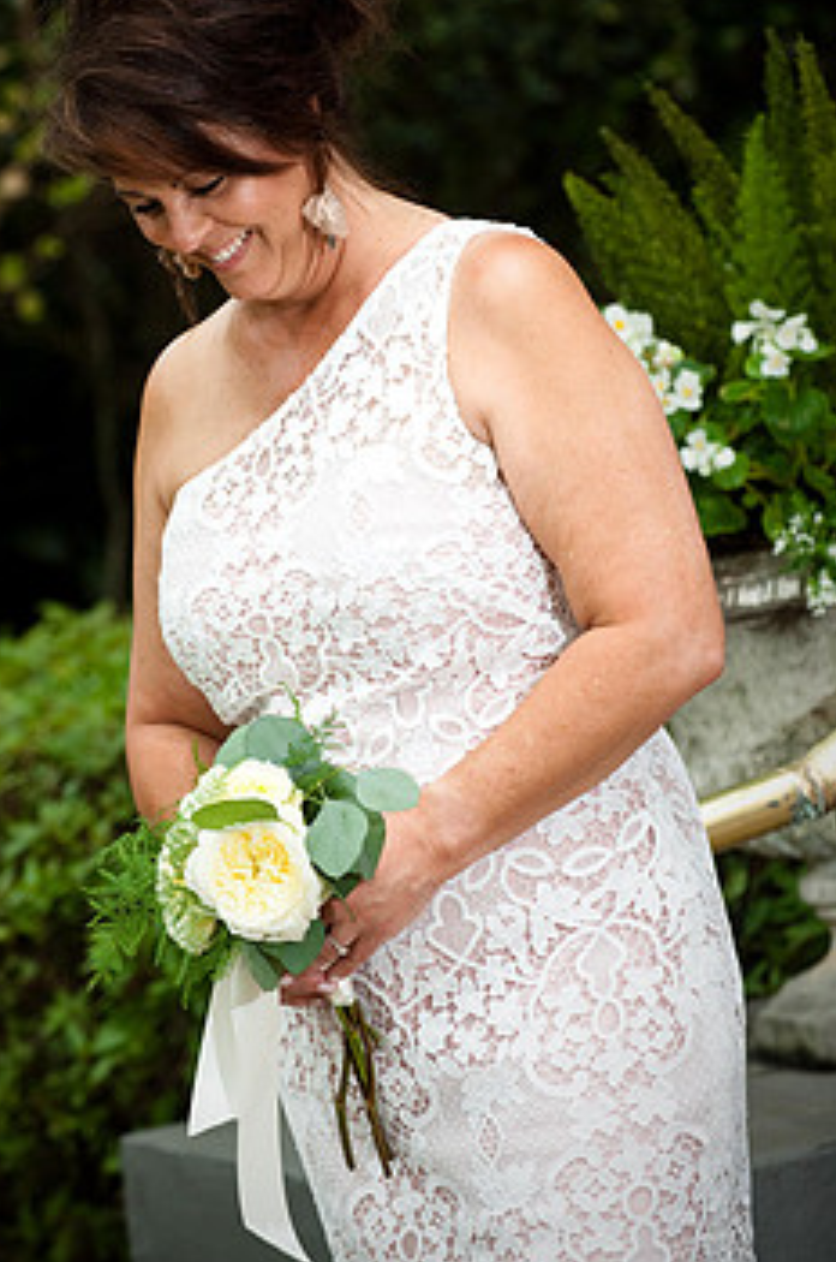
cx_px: 337
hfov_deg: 6.6
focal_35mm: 206
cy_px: 469
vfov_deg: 10.0
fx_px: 7204
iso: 1250
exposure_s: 1/160
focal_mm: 160
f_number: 5.6
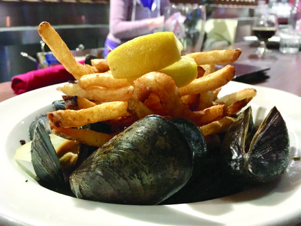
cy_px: 113
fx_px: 252
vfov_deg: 48.2
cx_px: 150
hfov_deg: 61.7
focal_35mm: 29
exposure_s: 1/15
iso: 500
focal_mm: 4.15
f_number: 2.2
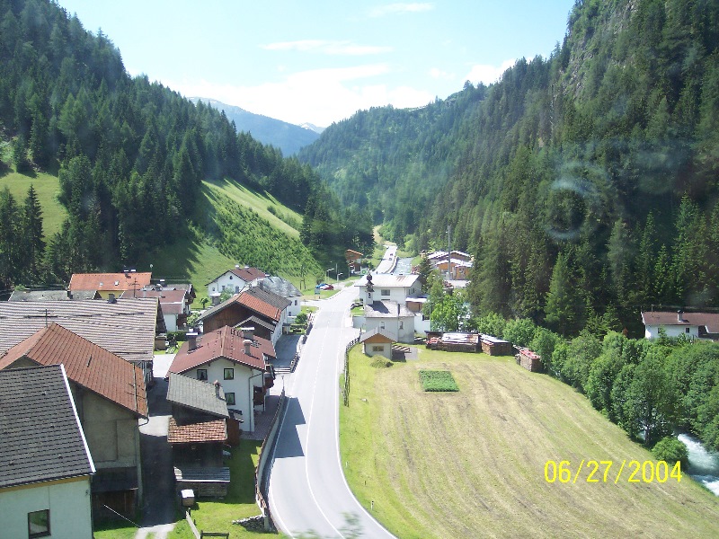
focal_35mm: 38
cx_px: 360
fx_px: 789
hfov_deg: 49.0
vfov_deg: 37.7
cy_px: 270
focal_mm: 8
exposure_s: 1/350
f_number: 2.8
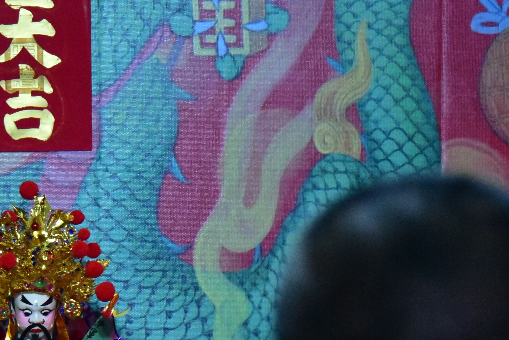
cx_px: 15
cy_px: 355
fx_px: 4045
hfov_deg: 7.2
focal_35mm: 286
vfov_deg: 4.8
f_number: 4
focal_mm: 92
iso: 8000
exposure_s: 1/200
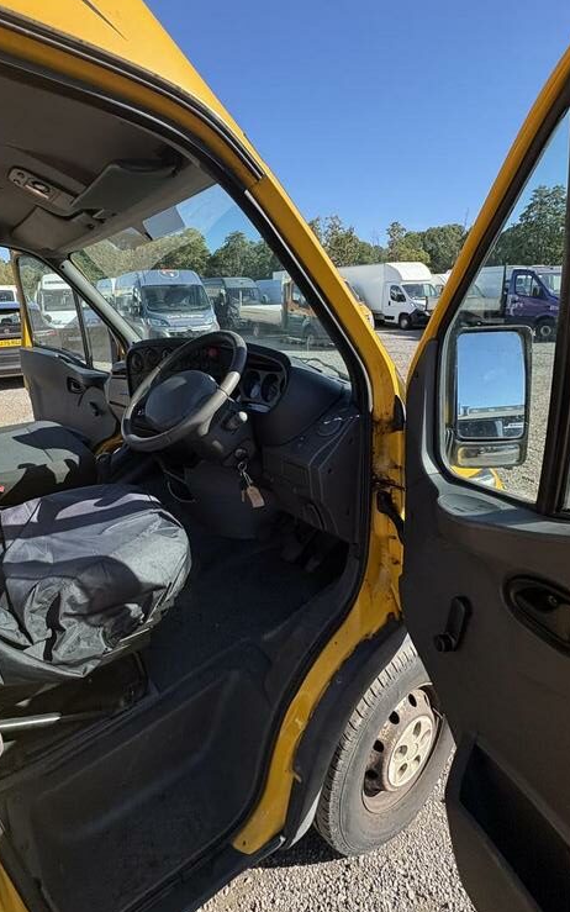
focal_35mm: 18
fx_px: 447
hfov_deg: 64.6
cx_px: 241
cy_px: 415
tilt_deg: -11.0
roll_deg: +6.5
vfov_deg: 90.8
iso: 64
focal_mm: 2.22
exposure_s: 1/657
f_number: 2.2
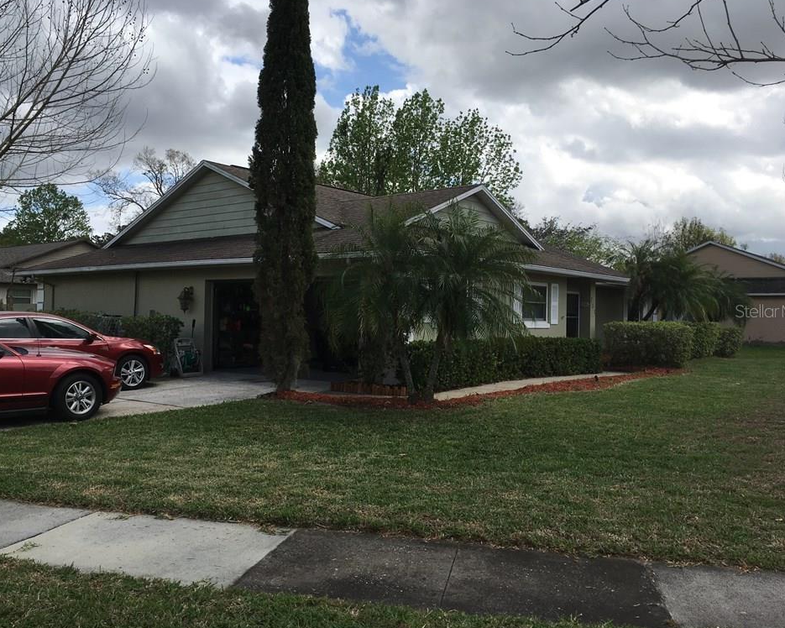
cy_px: 311
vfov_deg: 47.1
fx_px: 720
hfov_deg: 57.2
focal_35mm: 31
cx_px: 385
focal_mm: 4.15
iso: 25
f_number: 2.2
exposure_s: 1/1538
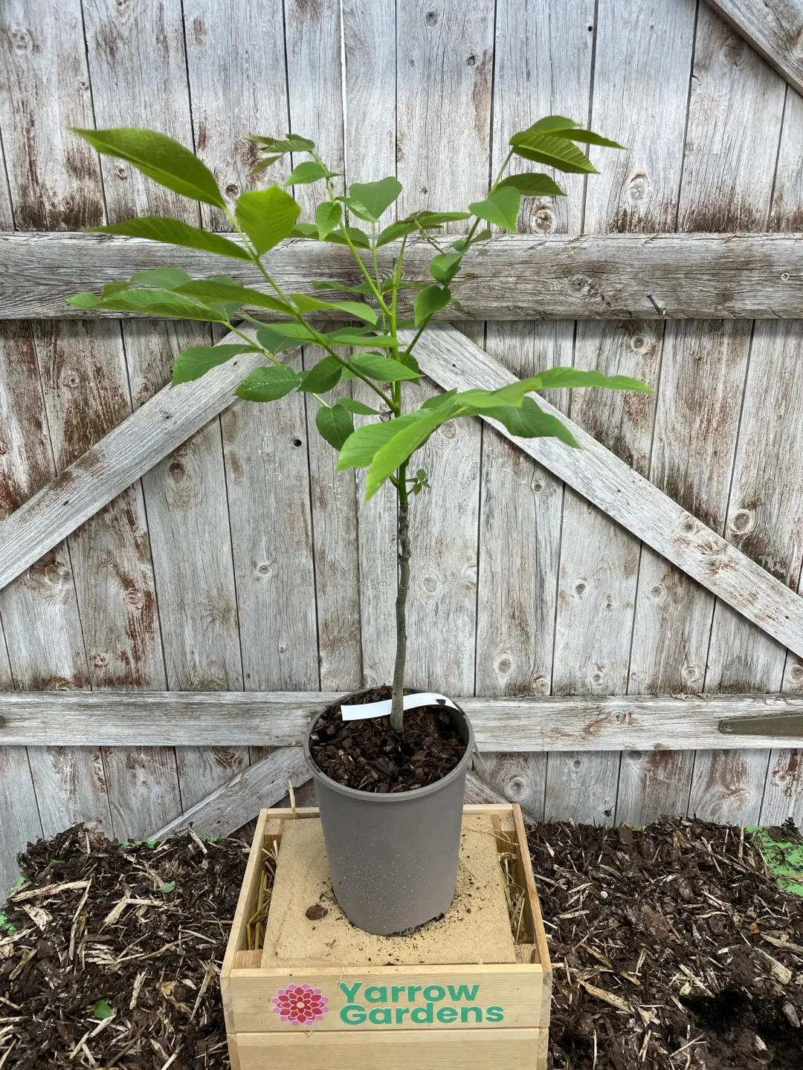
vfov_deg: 67.3
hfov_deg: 53.1
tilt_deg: -19.1
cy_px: 535
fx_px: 804
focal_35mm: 26
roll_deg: +0.7
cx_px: 402
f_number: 1.6
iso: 32
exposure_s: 1/114
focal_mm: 4.2
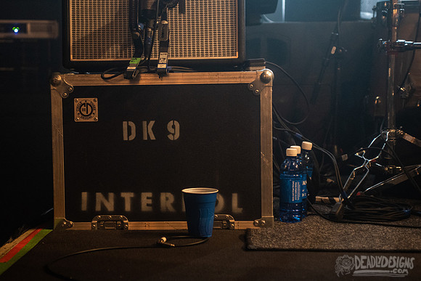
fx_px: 983
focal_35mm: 84
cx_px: 169
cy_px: 137
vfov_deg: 16.3
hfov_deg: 24.1
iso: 3200
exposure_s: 1/40
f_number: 3.2
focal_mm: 70
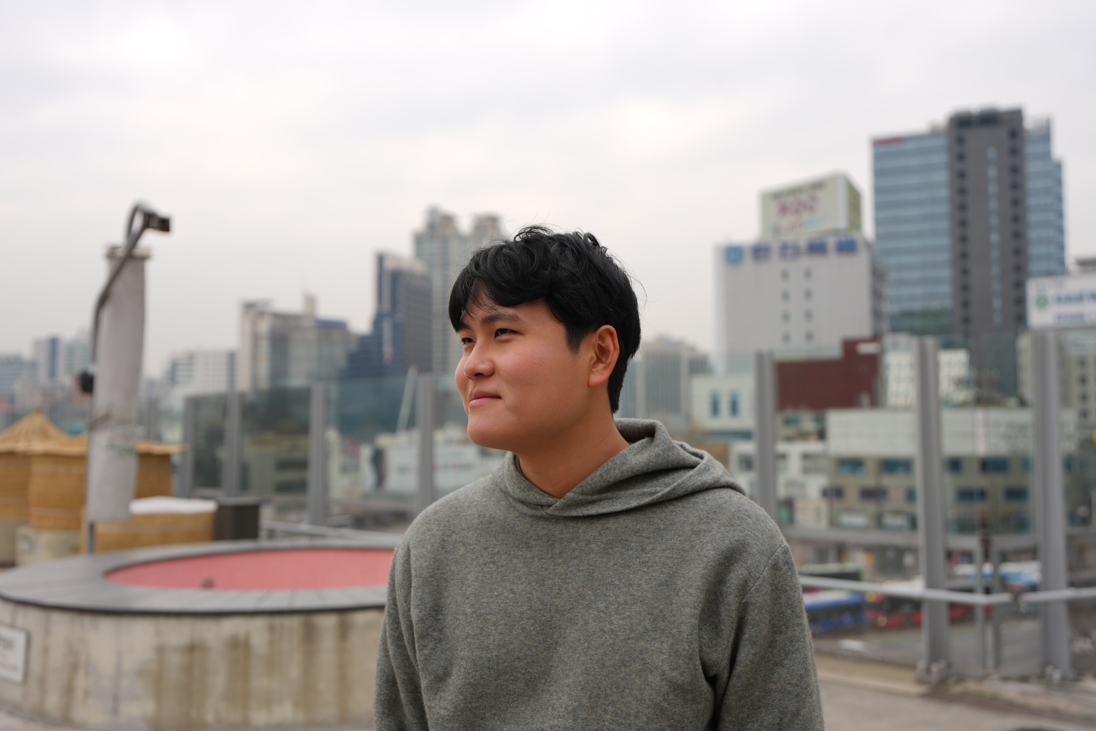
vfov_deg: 37.9
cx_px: 548
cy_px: 366
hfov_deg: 54.4
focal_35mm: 35
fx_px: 1065
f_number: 2.8
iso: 50
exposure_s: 1/320
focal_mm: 35
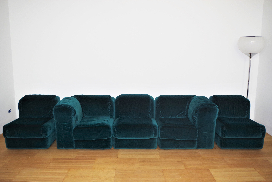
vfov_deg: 41.1
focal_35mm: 32
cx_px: 134
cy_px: 94
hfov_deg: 58.7
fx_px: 242
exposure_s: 1/50
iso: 200
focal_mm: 21.25
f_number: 4
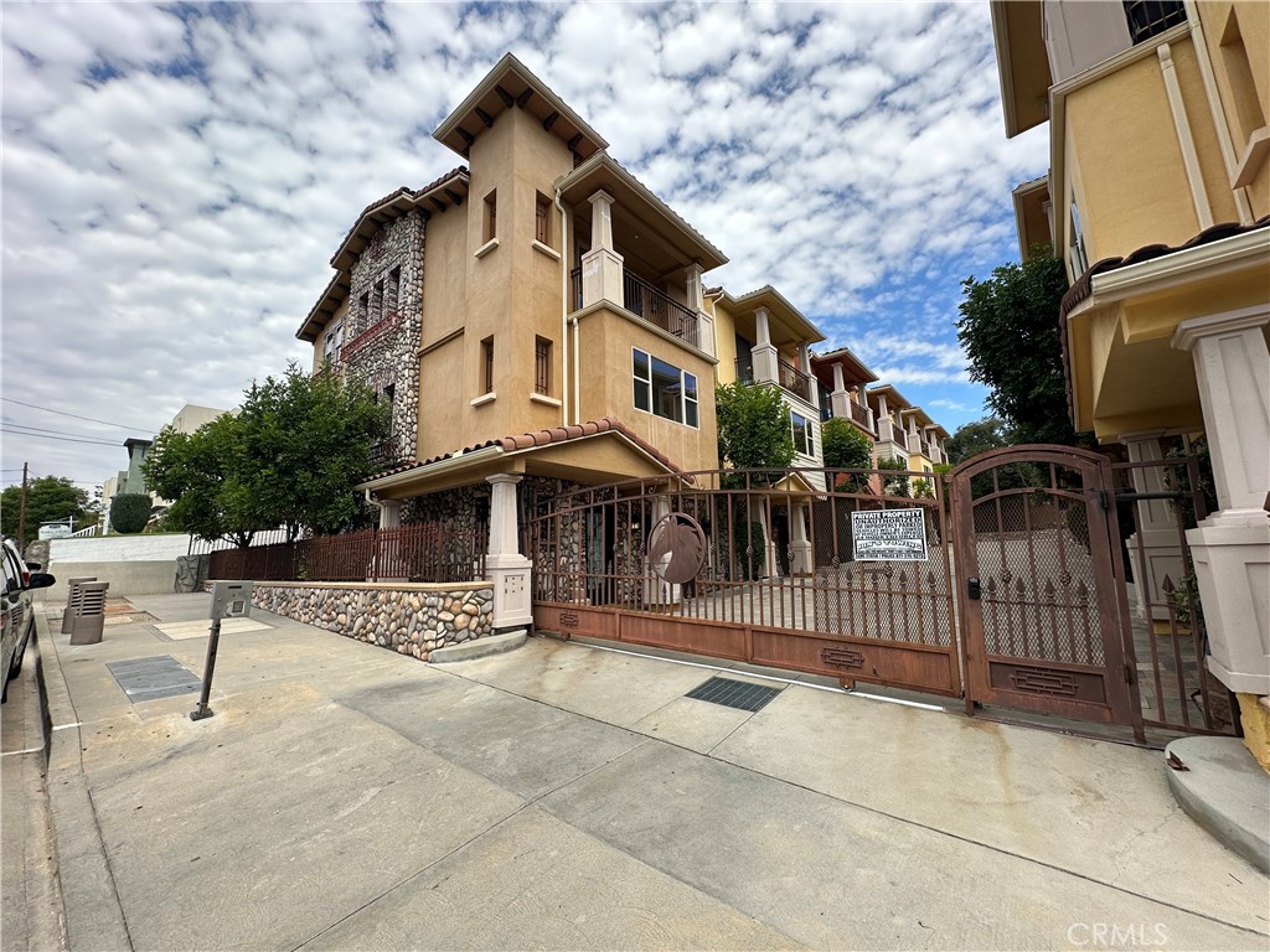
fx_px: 514
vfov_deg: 85.7
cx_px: 635
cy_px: 476
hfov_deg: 102.1
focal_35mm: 14
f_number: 2.2
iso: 40
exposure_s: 1/868
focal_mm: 2.22
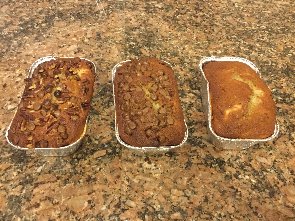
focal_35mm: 31
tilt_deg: -54.5
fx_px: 264
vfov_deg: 45.4
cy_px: 110
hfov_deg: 58.4
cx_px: 148
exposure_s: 1/15
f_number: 2.4
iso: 500
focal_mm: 3.3
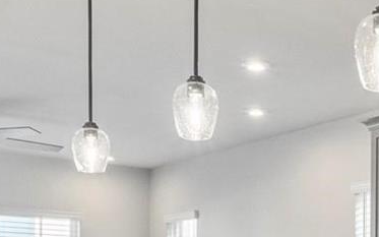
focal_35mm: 84
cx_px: 399
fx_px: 868
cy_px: 345
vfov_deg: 14.6
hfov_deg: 23.4
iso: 400
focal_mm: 10
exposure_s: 1/25
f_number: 8
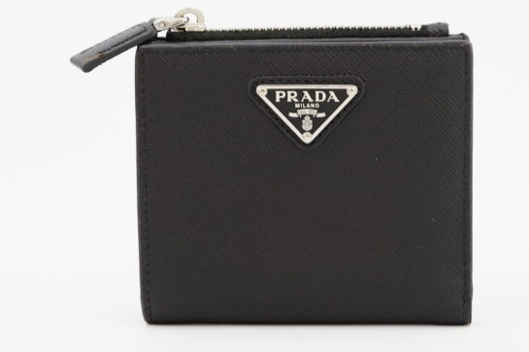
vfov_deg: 14.5
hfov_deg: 21.7
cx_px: 318
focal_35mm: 94
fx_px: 1381
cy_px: 179
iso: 640
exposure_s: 1/8
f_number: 6.3
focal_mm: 50
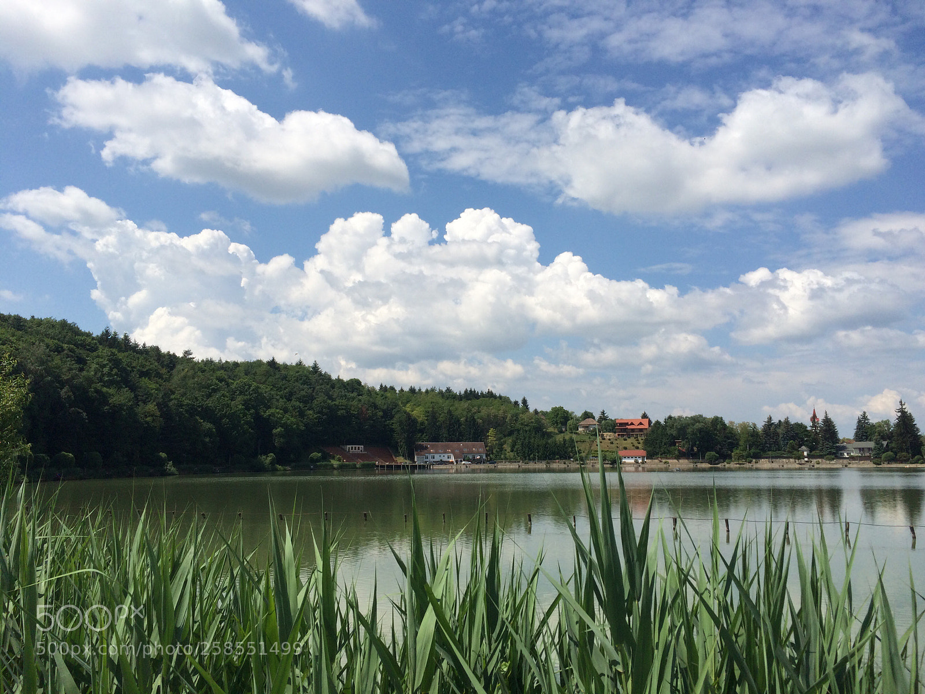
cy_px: 347
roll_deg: +0.1
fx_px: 775
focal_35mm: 29
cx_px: 462
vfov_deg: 48.2
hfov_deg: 61.7
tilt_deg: +8.1
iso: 32
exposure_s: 1/4115
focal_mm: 4.15
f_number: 2.2
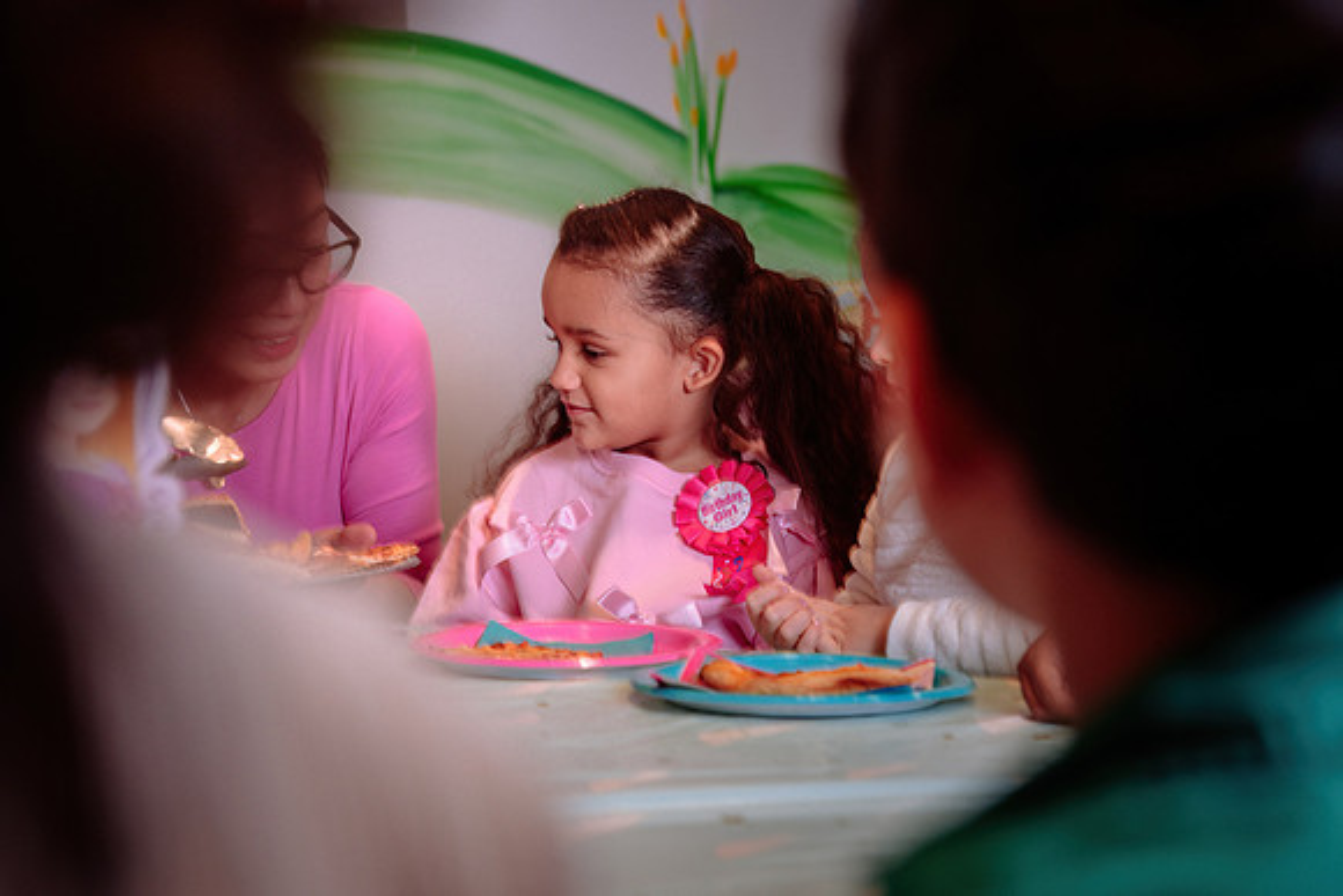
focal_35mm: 78
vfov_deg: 17.5
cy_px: 448
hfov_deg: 26.0
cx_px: 539
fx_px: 2903
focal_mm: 65
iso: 800
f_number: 4
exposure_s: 1/100
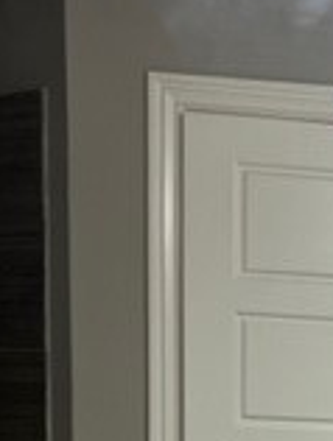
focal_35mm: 105
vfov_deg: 17.4
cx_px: 641
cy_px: 592
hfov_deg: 12.6
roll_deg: -2.7
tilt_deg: -8.6
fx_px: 1343
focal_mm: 5.7
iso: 64
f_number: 1.5
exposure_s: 1/60
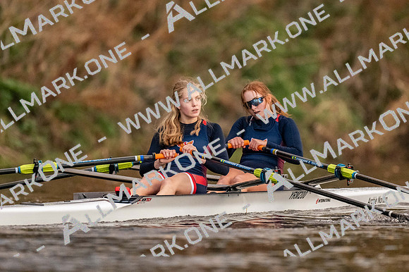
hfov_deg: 2.3
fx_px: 10219
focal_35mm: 900
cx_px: 204
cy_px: 136
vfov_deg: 1.5
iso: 5600
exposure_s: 1/2500
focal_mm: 600
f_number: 4
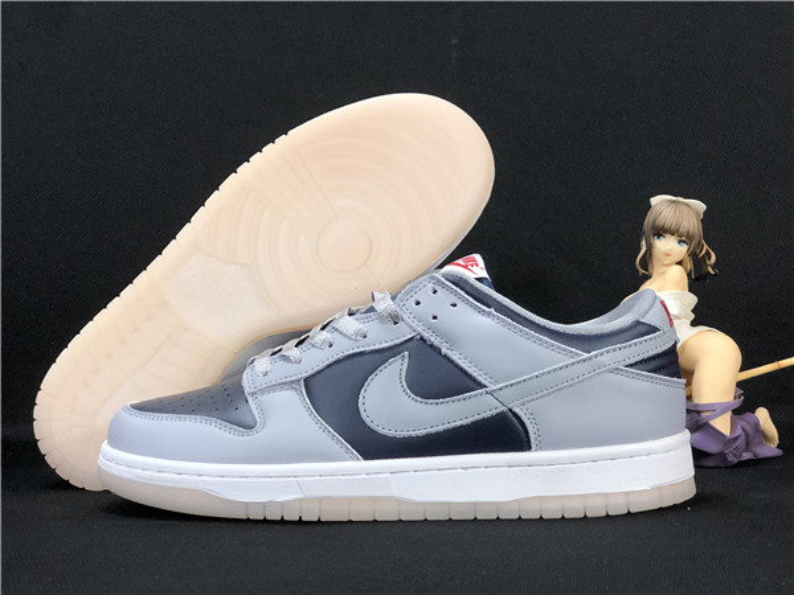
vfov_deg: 25.7
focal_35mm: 57
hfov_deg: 33.8
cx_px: 397
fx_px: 1307
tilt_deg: -2.6
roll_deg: +1.2
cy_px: 298
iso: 40
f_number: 2.8
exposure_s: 1/30
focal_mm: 6.6
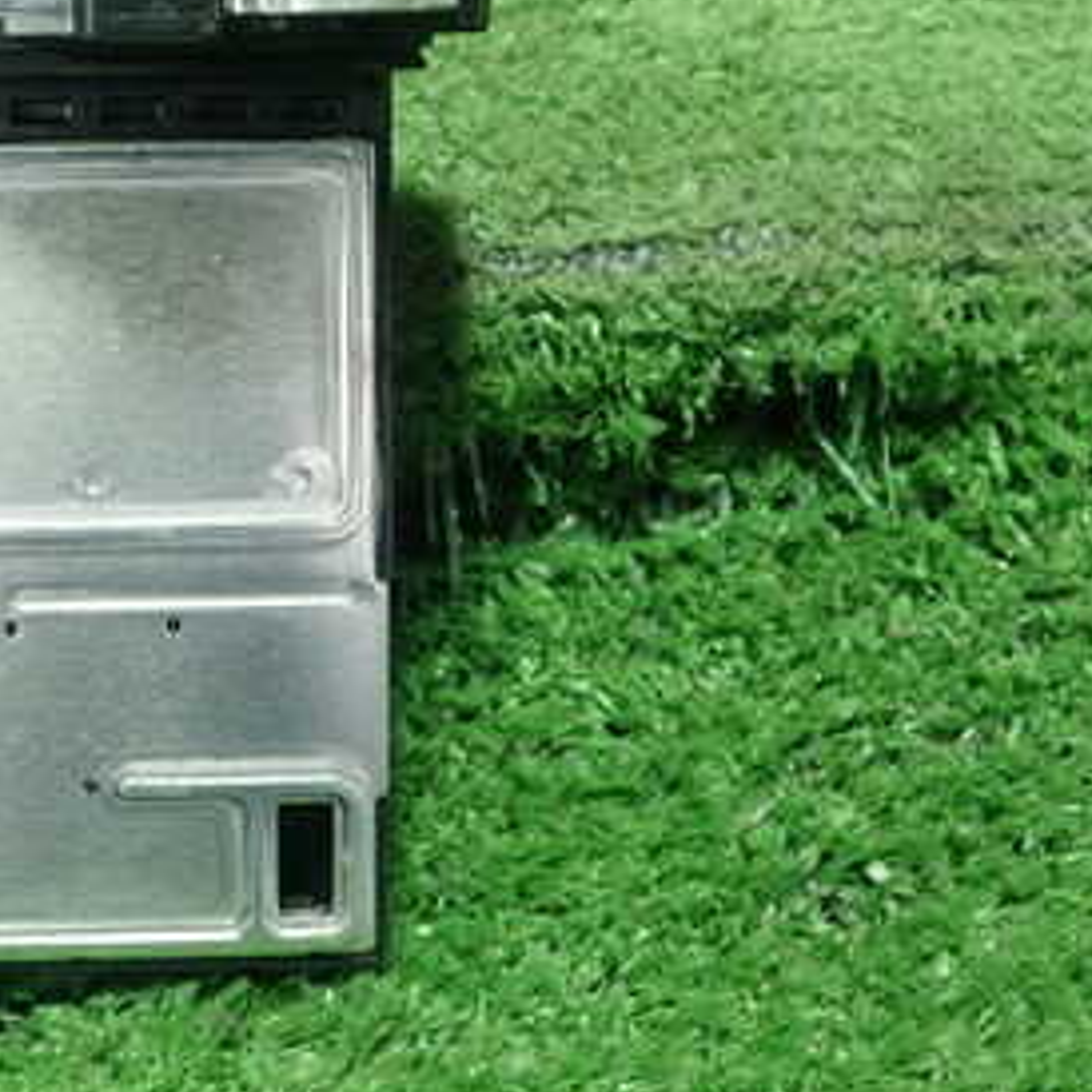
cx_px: 231
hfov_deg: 29.0
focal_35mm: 58
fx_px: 2070
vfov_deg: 29.3
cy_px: 355
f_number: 2.3
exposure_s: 1/125
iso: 640
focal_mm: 5.5
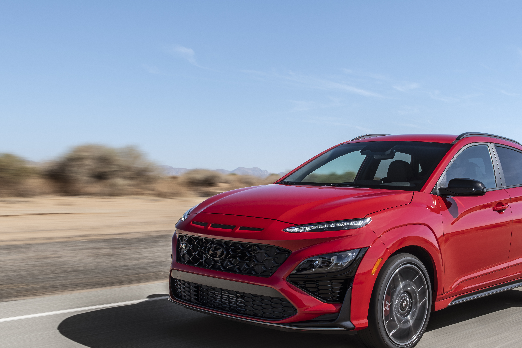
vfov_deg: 28.6
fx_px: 681
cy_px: 202
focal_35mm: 47
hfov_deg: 41.4
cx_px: 347
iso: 31
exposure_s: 1/40
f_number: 8
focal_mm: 31
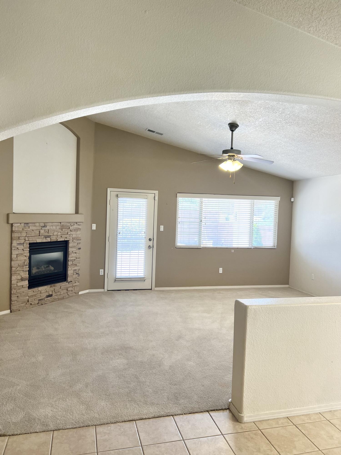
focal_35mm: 26
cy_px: 228
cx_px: 170
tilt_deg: -2.5
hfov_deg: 53.1
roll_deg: -1.4
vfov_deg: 67.3
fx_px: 341
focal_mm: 5.7
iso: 100
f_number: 1.5
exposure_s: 1/120
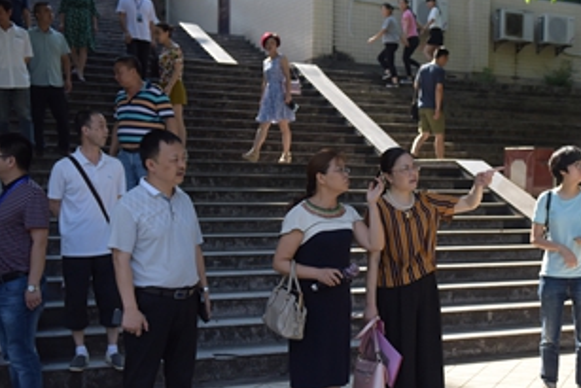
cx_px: 386
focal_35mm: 57
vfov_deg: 23.8
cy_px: 231
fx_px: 920
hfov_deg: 34.7
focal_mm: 35
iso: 1600
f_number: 3.2
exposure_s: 1/8000
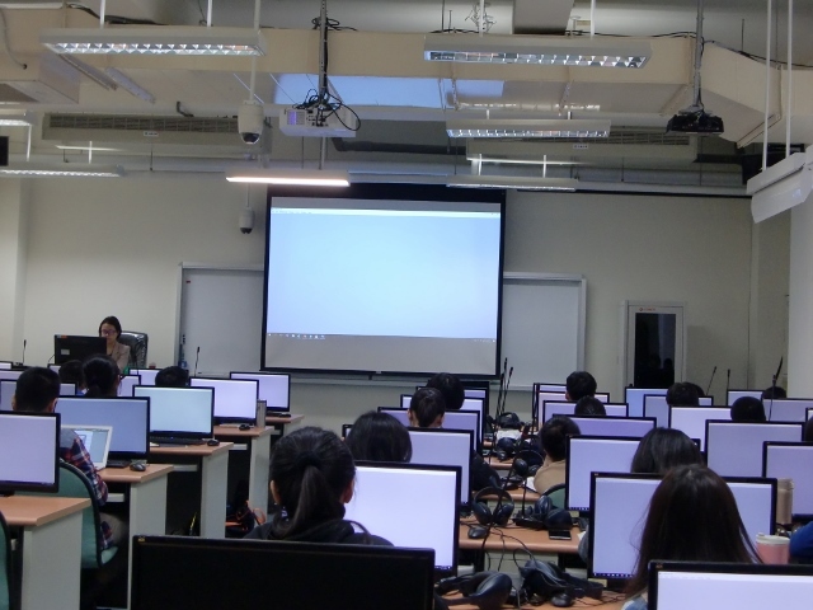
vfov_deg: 26.6
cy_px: 305
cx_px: 406
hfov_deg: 34.9
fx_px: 1292
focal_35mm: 55
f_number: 3.6
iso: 250
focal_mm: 9.8
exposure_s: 1/60
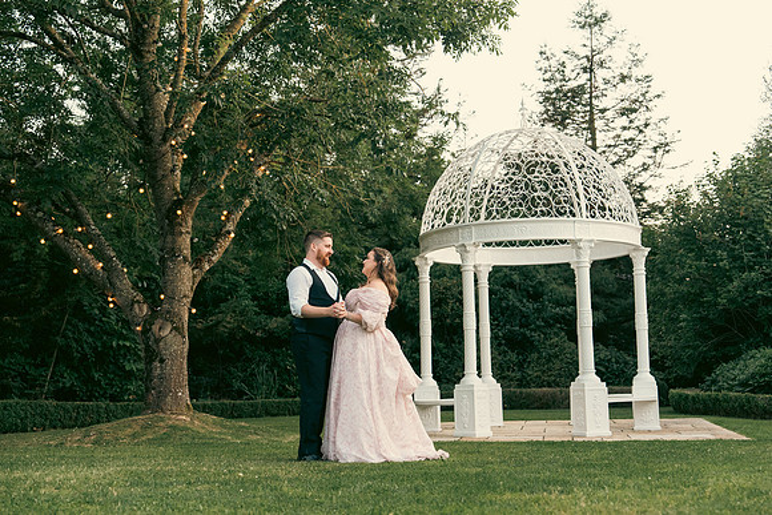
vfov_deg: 26.4
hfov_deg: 38.8
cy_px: 258
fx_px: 1096
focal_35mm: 51
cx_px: 386
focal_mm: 51
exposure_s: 1/200
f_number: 3.5
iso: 1250
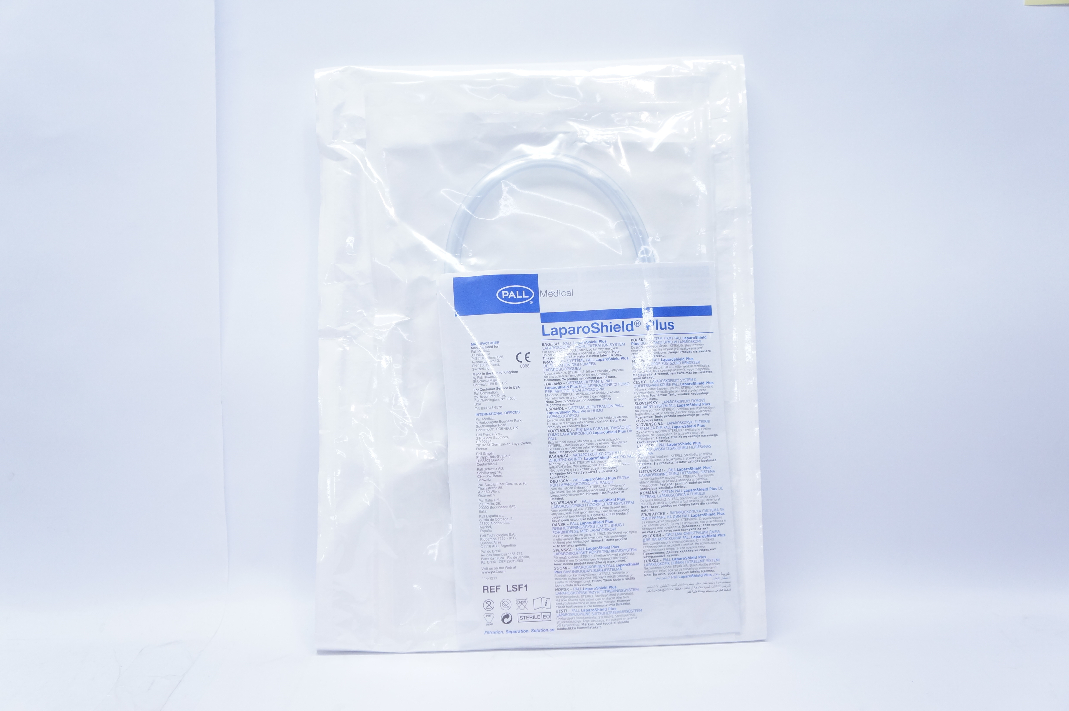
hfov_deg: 51.3
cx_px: 534
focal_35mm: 38
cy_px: 356
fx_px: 1112
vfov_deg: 35.4
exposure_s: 1/125
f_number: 4
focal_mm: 25
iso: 800
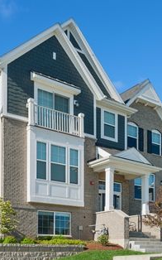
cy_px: 125
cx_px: 58
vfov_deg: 42.7
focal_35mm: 47
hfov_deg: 27.3
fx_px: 332
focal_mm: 29
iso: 400
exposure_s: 1/800
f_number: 8
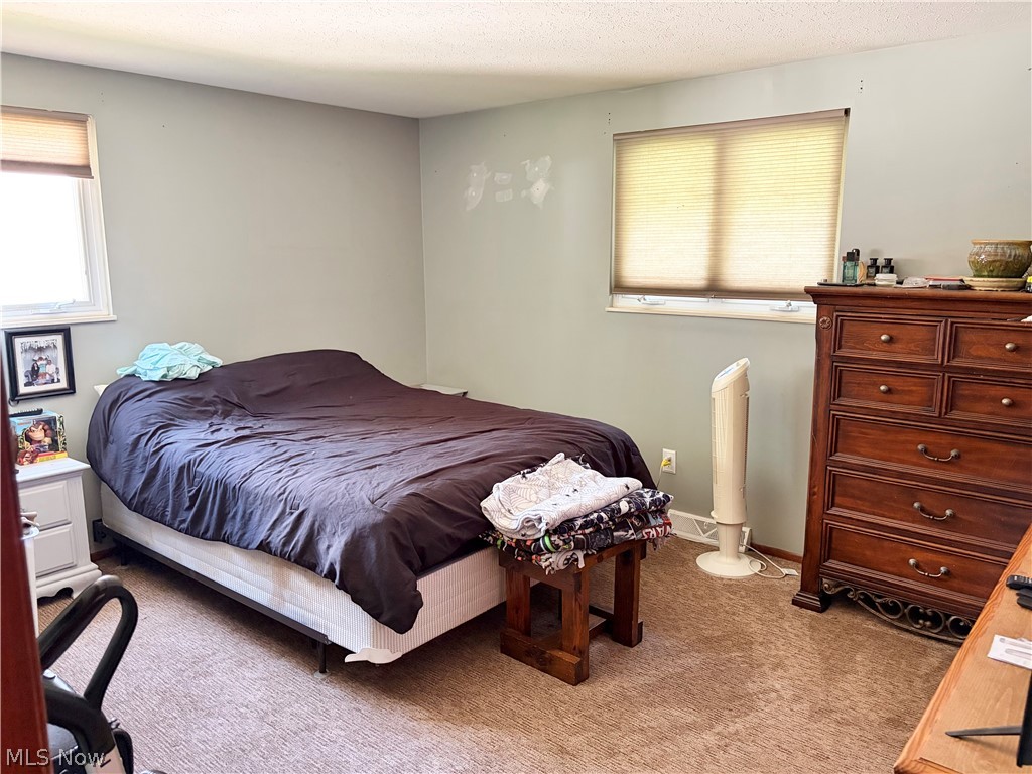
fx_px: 775
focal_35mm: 26
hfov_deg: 67.3
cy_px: 387
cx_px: 516
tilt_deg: -9.2
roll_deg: +0.5
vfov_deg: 53.1
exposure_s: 1/47
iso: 500
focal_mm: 5.96
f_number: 1.6
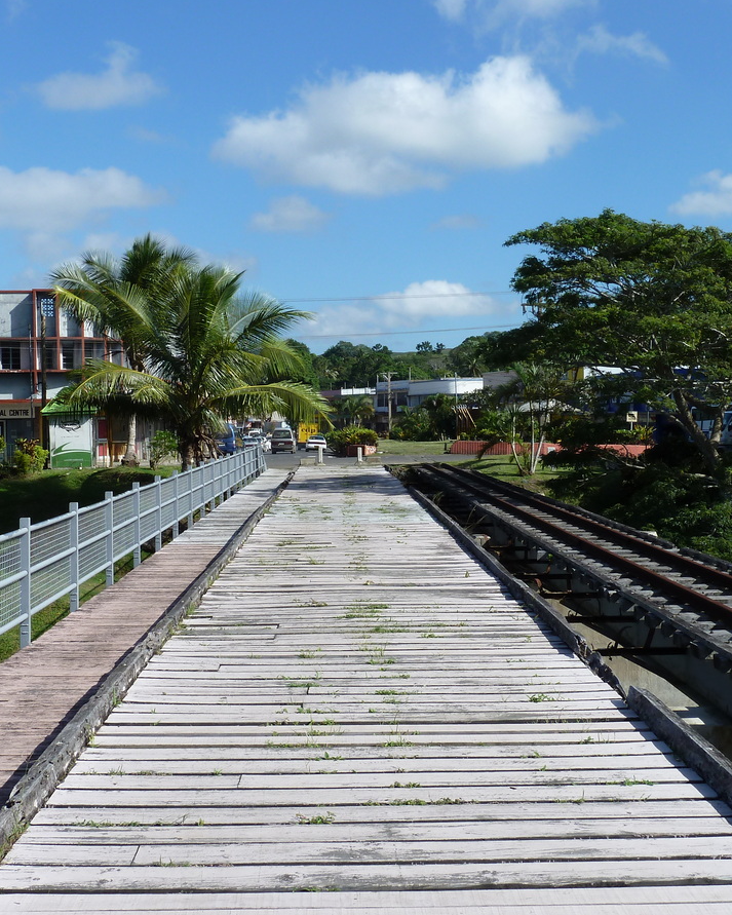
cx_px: 353
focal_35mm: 46
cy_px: 456
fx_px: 1245
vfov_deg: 40.3
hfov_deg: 32.7
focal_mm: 5.7
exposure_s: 1/400
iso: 80
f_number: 5
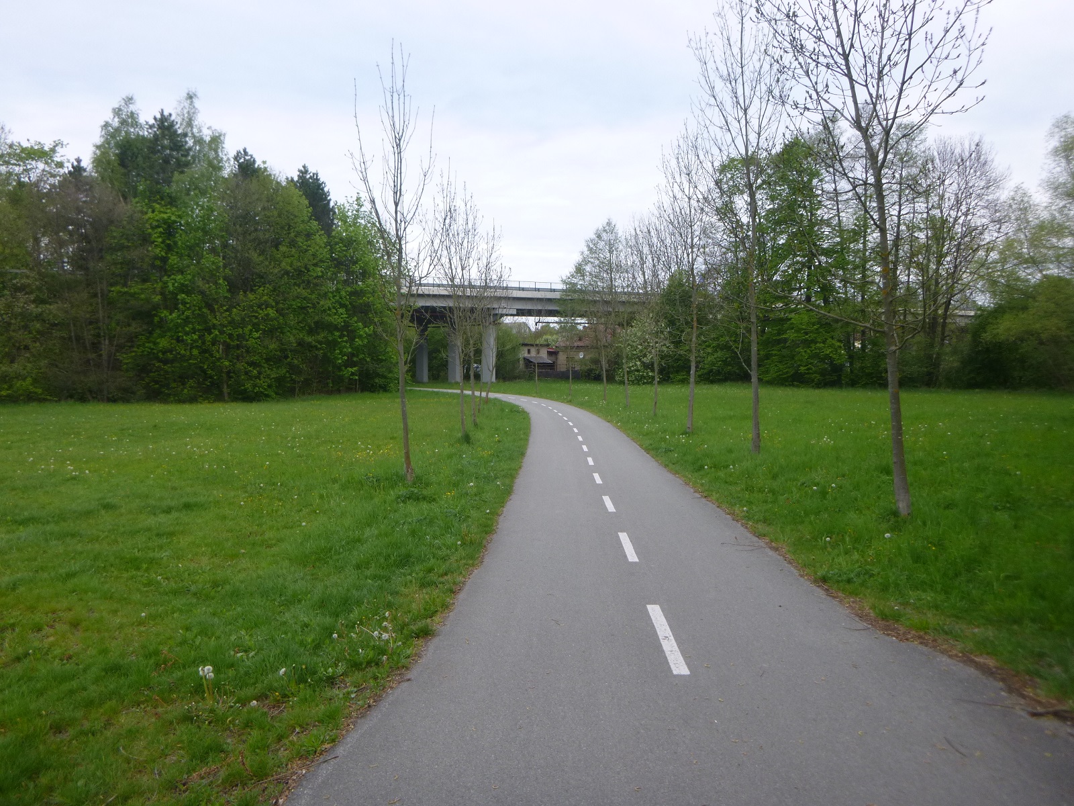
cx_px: 537
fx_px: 776
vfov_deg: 54.9
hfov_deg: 69.4
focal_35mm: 25
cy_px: 403
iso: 100
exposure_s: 1/80
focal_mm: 4.5
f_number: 3.9
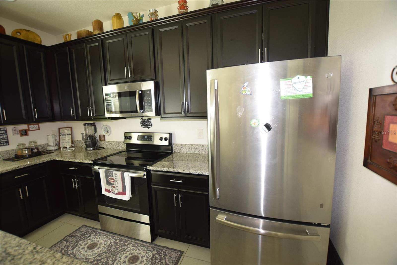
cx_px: 198
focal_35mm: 15
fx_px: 165
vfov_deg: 77.3
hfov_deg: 100.4
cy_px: 132
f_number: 4.5
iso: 800
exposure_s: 1/80
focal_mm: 10
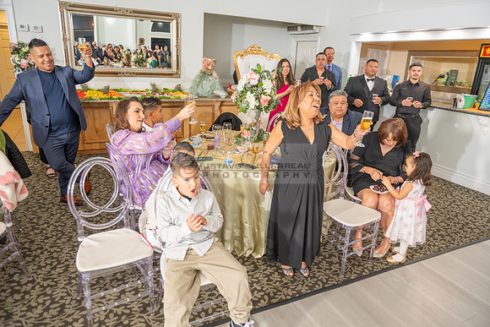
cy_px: 164
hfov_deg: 73.7
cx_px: 245
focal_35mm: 24
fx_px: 327
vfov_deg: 53.2
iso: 500
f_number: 3.5
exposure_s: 1/160
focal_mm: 24
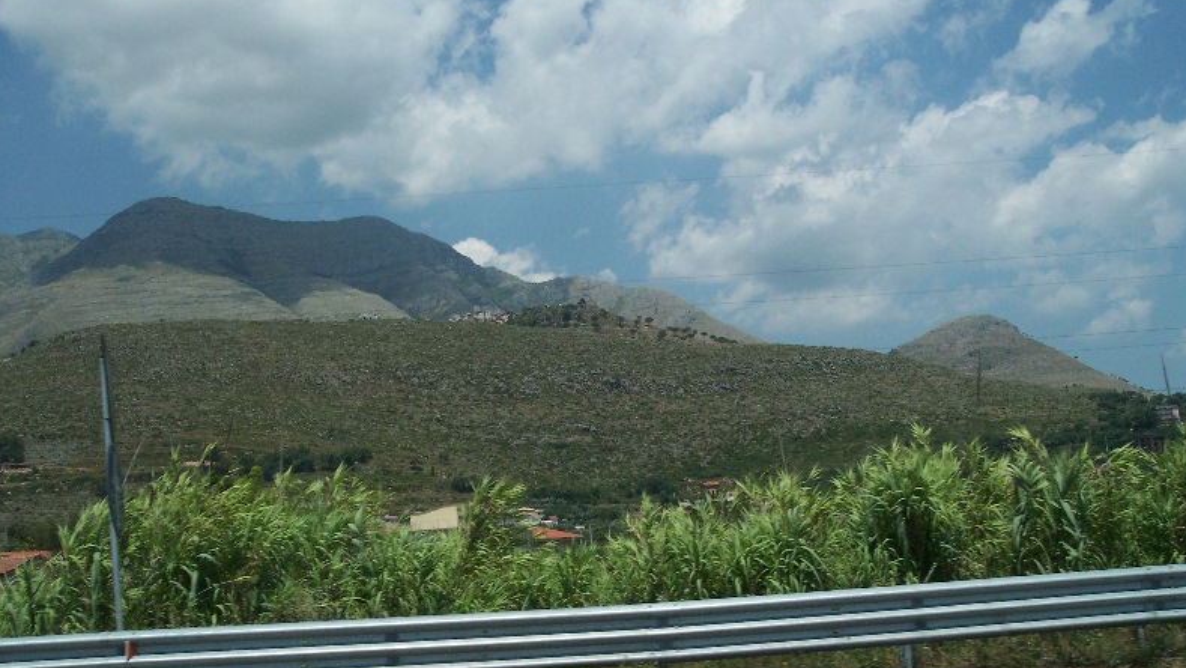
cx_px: 589
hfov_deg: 48.4
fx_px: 1321
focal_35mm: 42
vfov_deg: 28.3
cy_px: 364
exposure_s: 1/1000
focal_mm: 8
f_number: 4.8
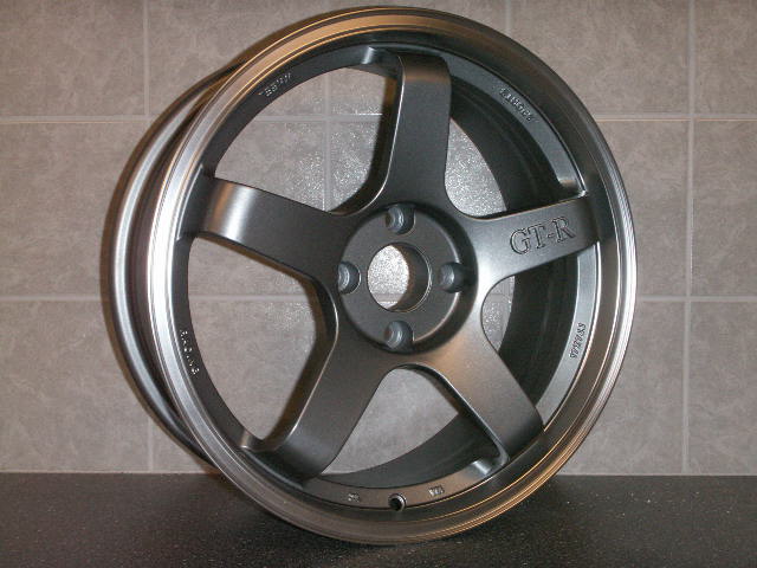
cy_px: 284
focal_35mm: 46
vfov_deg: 31.5
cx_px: 378
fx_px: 1006
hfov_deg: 41.2
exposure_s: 1/40
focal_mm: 9.7
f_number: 7.1
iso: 160
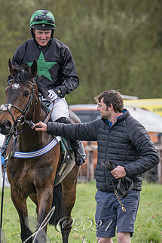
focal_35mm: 746
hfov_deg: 1.8
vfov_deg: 2.8
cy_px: 153
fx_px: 5030
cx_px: 38
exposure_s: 1/1250
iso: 200
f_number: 4
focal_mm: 200
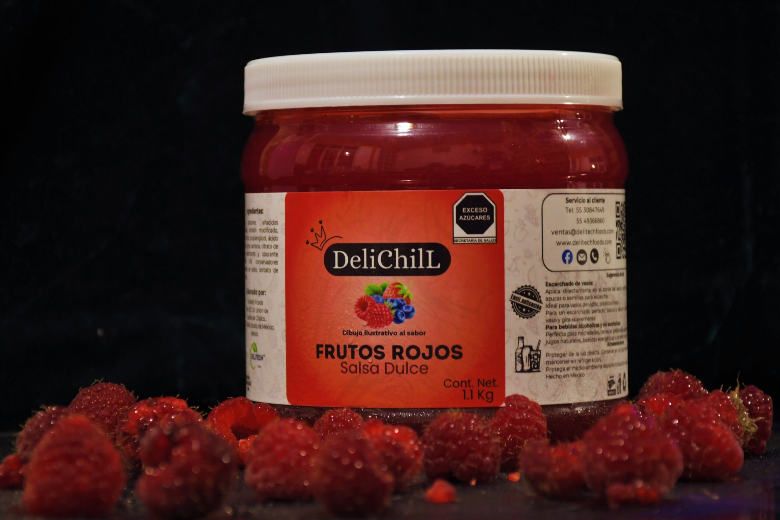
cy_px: 260
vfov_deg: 11.1
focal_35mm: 124
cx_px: 390
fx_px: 2686
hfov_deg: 16.5
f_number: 5
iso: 500
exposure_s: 1/6
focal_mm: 62
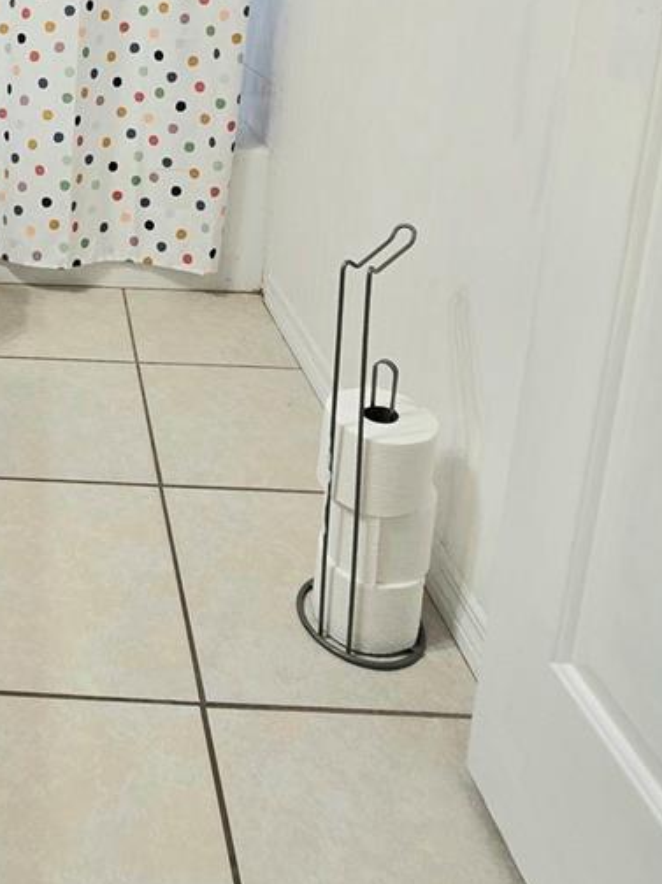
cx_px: 11
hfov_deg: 40.2
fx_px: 791
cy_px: 120
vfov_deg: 52.6
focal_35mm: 31
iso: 200
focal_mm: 2.2
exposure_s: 1/60.2
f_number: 2.2
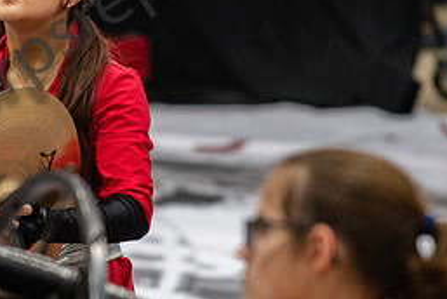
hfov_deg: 3.6
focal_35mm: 577
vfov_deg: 2.4
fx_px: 7172
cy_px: 94
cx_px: 70
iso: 6400
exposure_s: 1/500
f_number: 4
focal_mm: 200
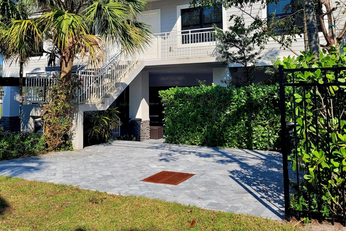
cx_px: 162
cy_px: 70
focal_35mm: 36
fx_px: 346
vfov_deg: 36.3
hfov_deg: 53.1
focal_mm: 5.4
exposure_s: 1/2000
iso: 40
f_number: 1.8
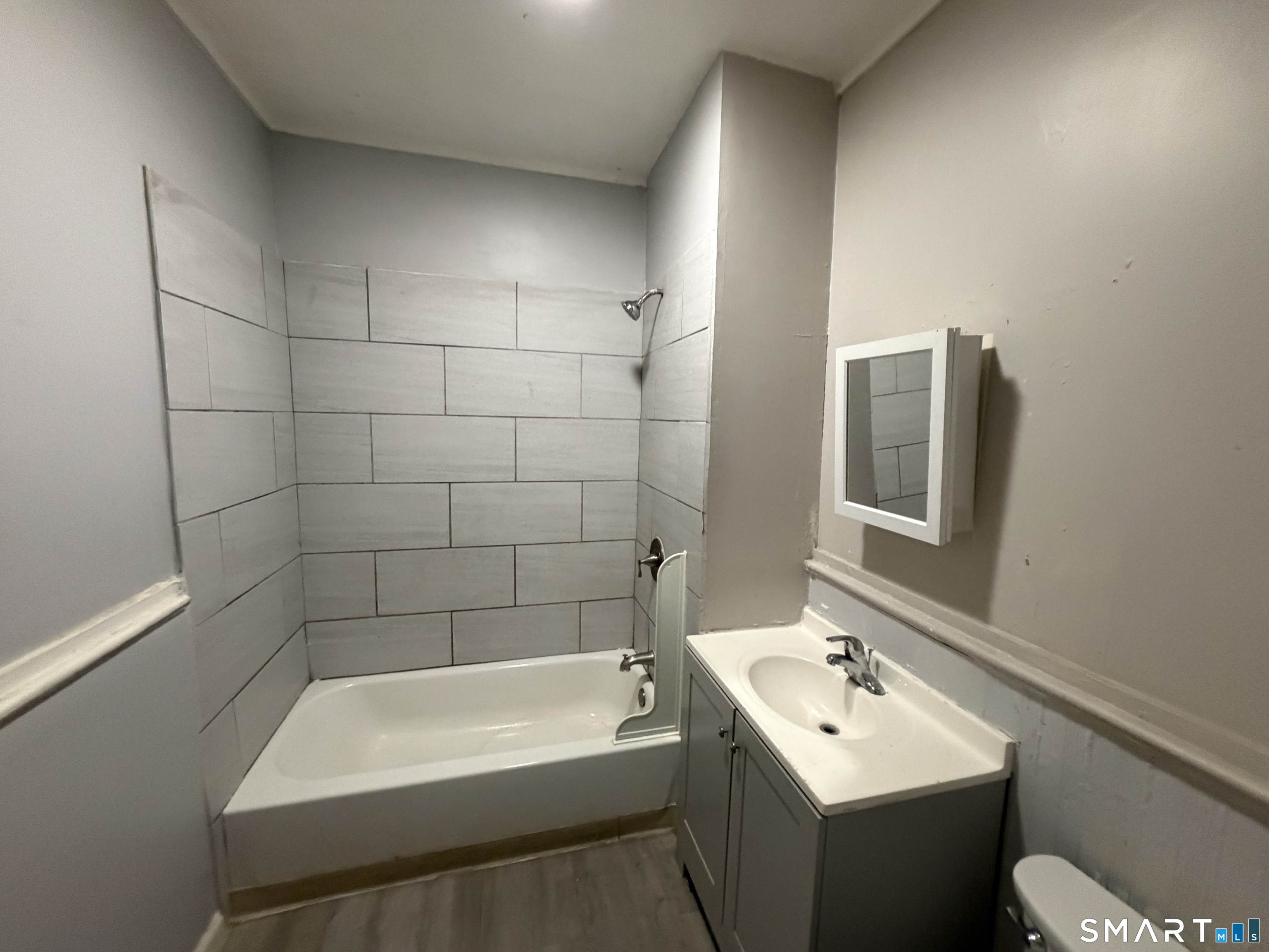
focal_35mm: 14
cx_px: 634
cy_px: 476
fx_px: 513
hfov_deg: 102.1
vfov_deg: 85.7
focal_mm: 2.22
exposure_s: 1/60
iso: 640
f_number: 2.2
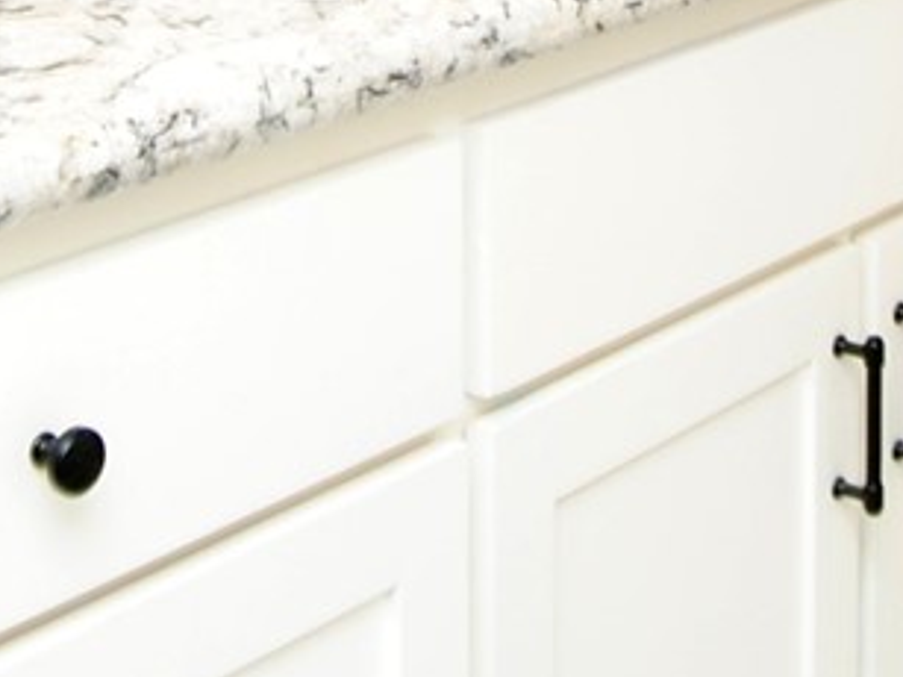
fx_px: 2660
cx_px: 469
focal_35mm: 102
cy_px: -465
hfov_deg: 19.3
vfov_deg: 13.3
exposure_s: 1/60
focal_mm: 10
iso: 200
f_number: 4
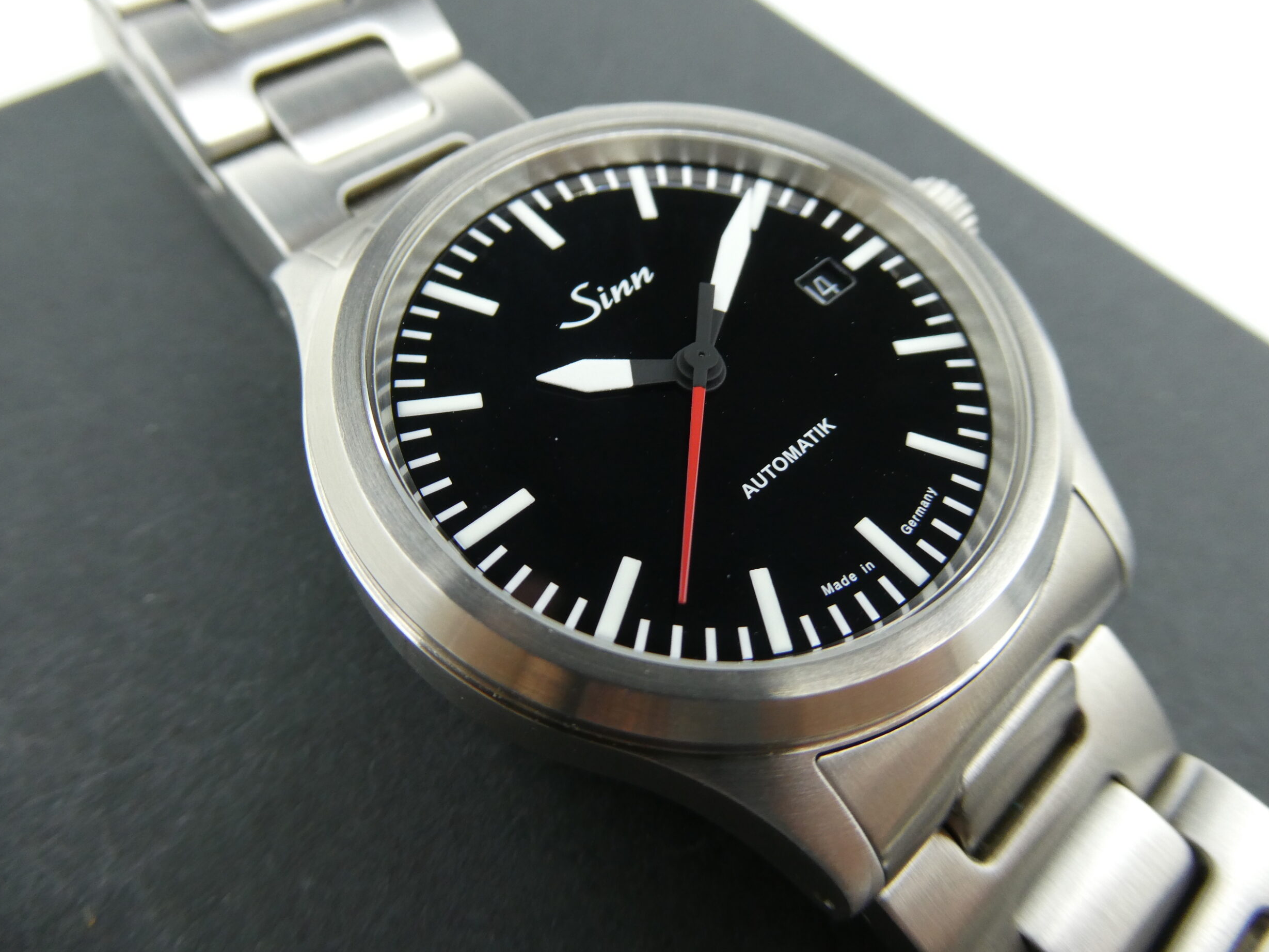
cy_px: 464
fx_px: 916
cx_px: 632
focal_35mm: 25
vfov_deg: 54.9
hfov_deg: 69.4
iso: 200
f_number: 3.3
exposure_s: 1/125
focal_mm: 4.3
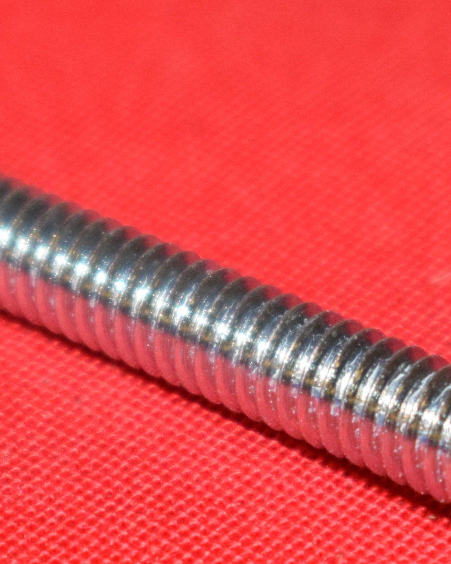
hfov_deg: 4.7
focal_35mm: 328
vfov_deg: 5.9
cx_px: 300
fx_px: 5475
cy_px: 441
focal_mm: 55
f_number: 5.6
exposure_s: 1/200
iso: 1250
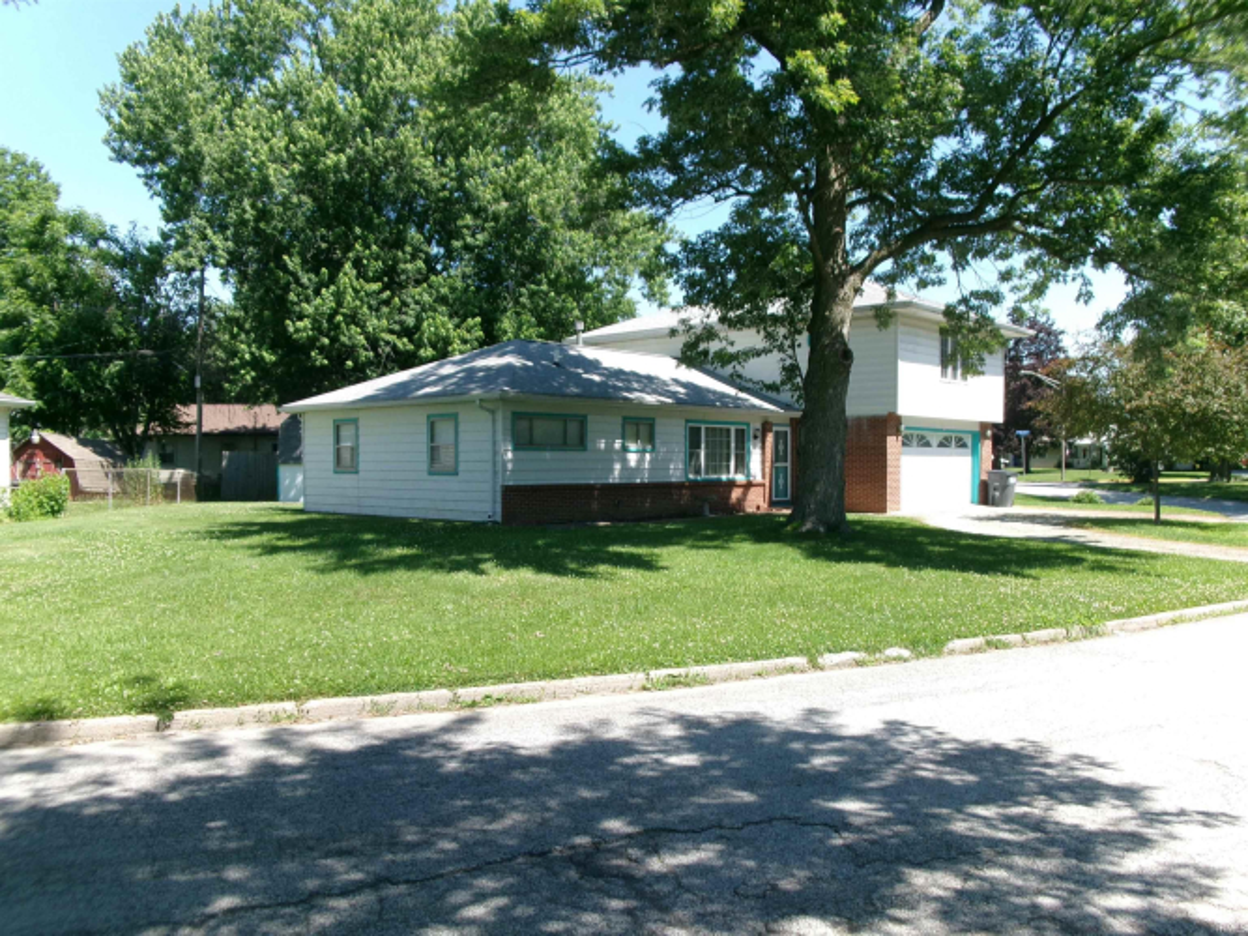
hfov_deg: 63.5
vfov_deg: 49.7
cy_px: 468
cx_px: 624
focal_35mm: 28
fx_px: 1009
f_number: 10.8
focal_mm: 5.1
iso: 100
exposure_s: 1/50
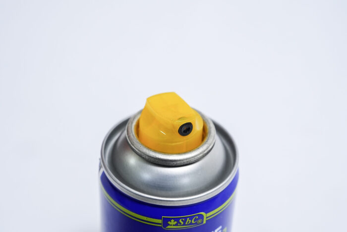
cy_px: 116
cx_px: 174
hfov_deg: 28.8
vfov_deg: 19.5
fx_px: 675
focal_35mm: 70
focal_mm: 70
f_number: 9
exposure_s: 1/200
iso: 3200
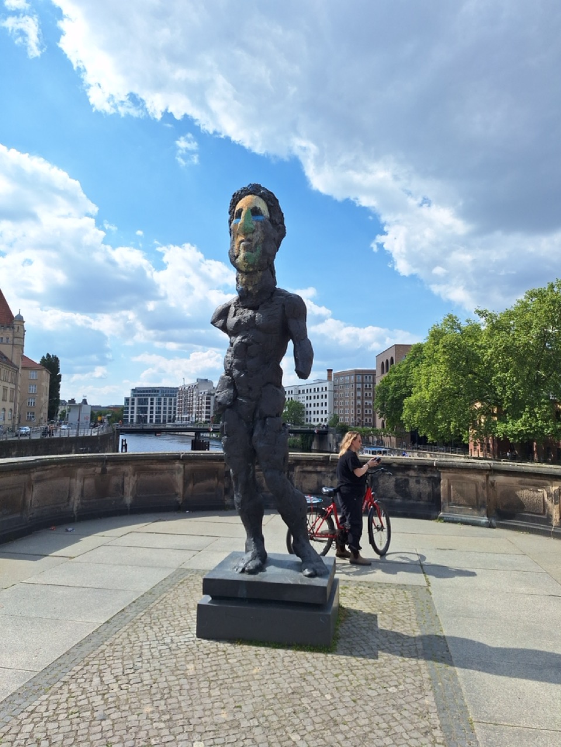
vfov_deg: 73.9
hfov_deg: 58.9
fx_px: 497
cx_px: 280
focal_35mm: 23
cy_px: 374
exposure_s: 1/3704
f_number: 1.8
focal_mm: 5.54
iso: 40
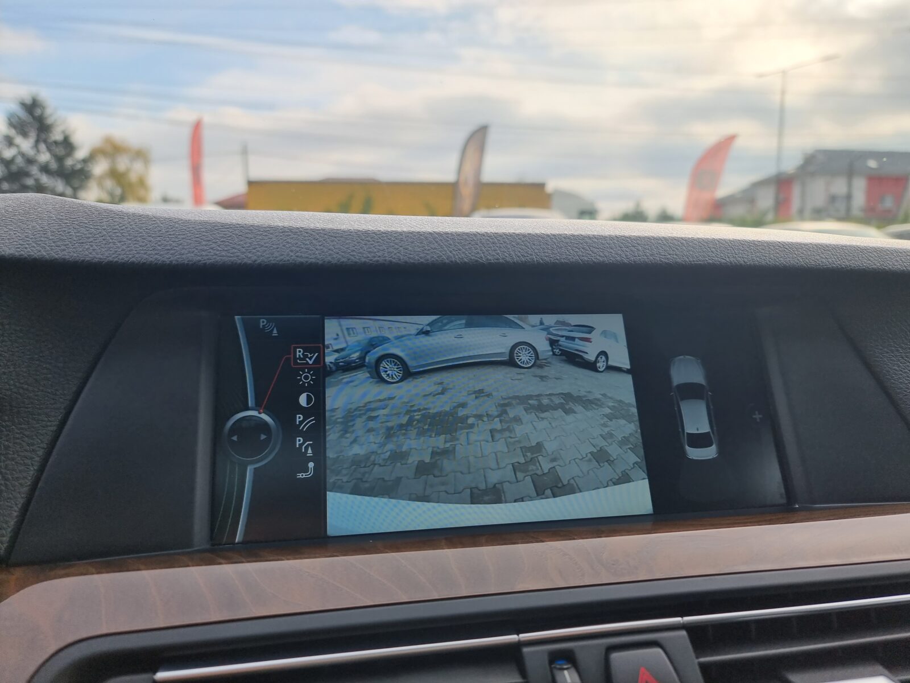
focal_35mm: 24
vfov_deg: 56.8
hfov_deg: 71.6
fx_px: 631
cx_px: 455
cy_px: 342
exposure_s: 1/260
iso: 50
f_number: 1.8
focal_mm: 6.7
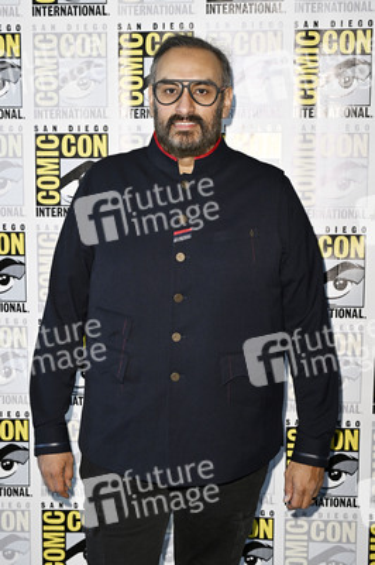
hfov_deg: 25.0
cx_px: 188
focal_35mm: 54
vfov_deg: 36.9
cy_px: 282
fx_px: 845
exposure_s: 1/250
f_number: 5
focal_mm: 54
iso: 1250
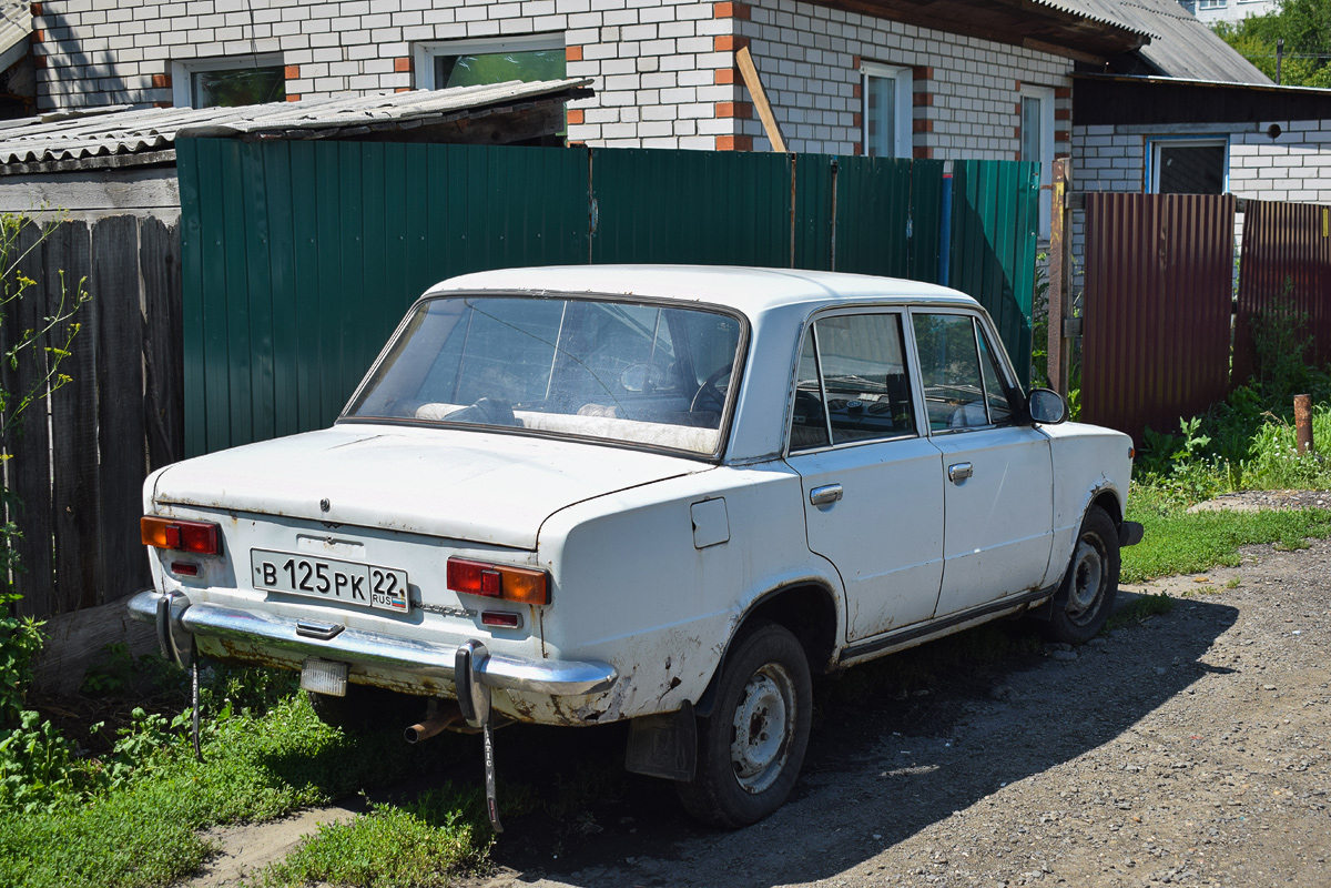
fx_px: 1719
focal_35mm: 46
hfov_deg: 42.3
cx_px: 666
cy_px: 444
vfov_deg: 28.9
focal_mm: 31
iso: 200
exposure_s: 1/800
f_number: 5.6
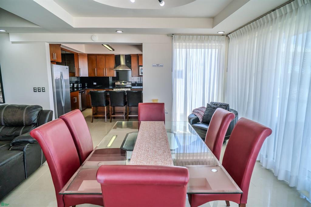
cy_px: 104
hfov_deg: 84.0
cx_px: 156
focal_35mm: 20
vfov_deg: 61.9
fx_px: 173
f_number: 4
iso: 250
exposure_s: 1/350
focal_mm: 20
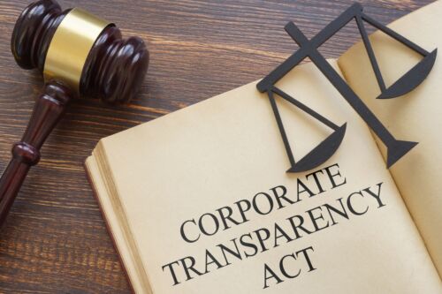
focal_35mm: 45
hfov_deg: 43.6
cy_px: 147
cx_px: 221
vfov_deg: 29.8
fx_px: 552
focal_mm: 30
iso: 200
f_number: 20
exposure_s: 1/2
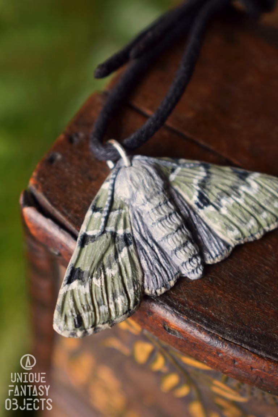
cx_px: 139
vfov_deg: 24.6
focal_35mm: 82
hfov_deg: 16.6
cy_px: 208
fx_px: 956
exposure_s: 1/60
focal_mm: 55
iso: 400
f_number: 5.6
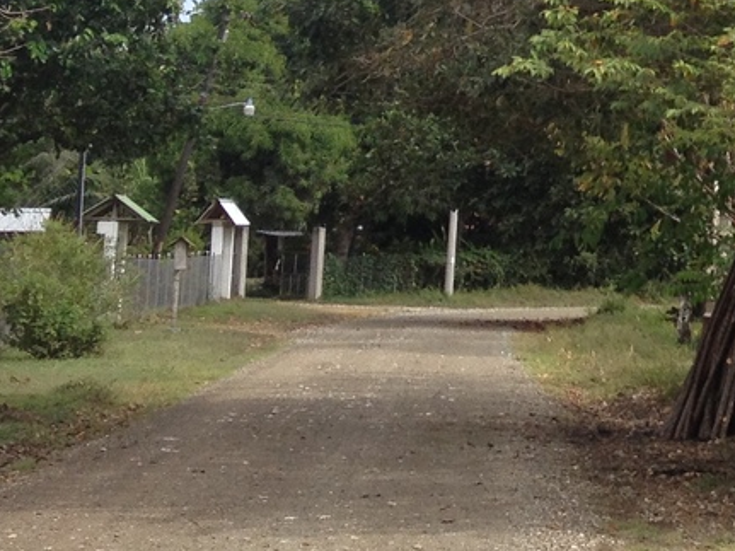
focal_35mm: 130
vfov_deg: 11.2
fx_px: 2760
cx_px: 1306
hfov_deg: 13.6
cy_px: -90
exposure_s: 1/736
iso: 50
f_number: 2.4
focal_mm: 4.28
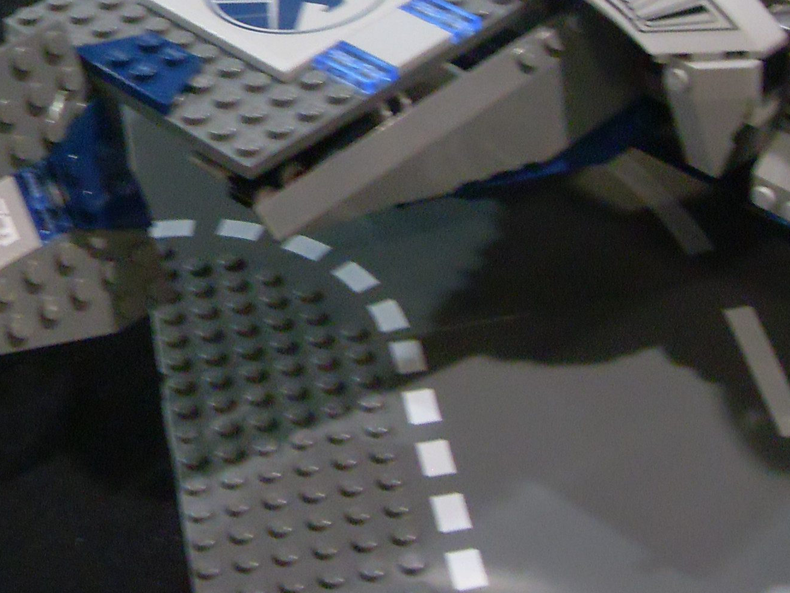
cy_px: -54
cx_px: 335
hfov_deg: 21.3
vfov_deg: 15.6
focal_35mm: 92
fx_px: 2100
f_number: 2.8
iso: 200
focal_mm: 6.3
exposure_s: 1/10
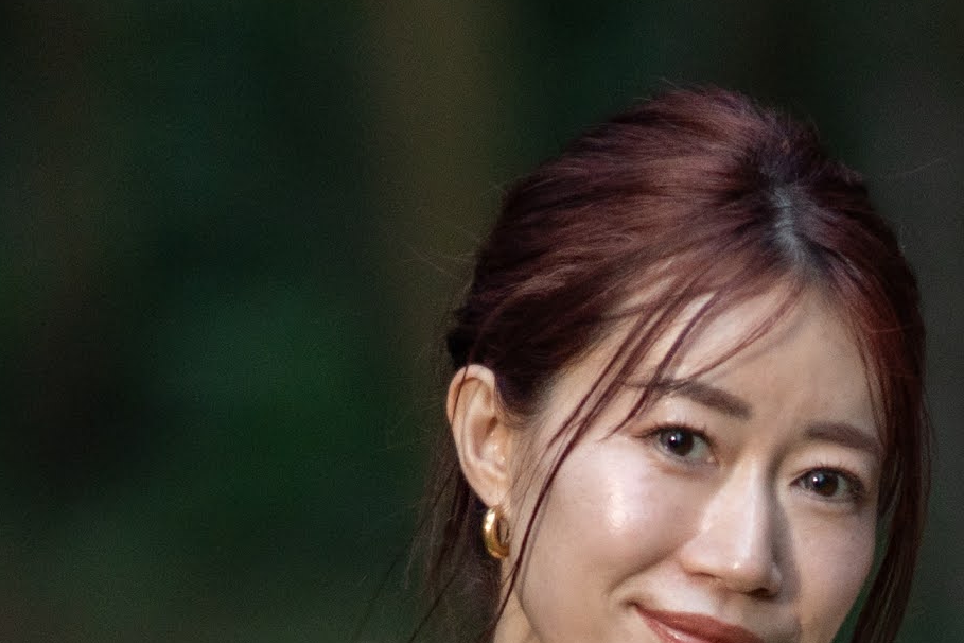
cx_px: 795
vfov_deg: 3.0
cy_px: 920
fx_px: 12263
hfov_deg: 4.5
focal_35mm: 458
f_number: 1.4
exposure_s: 1/30
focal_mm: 85
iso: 500
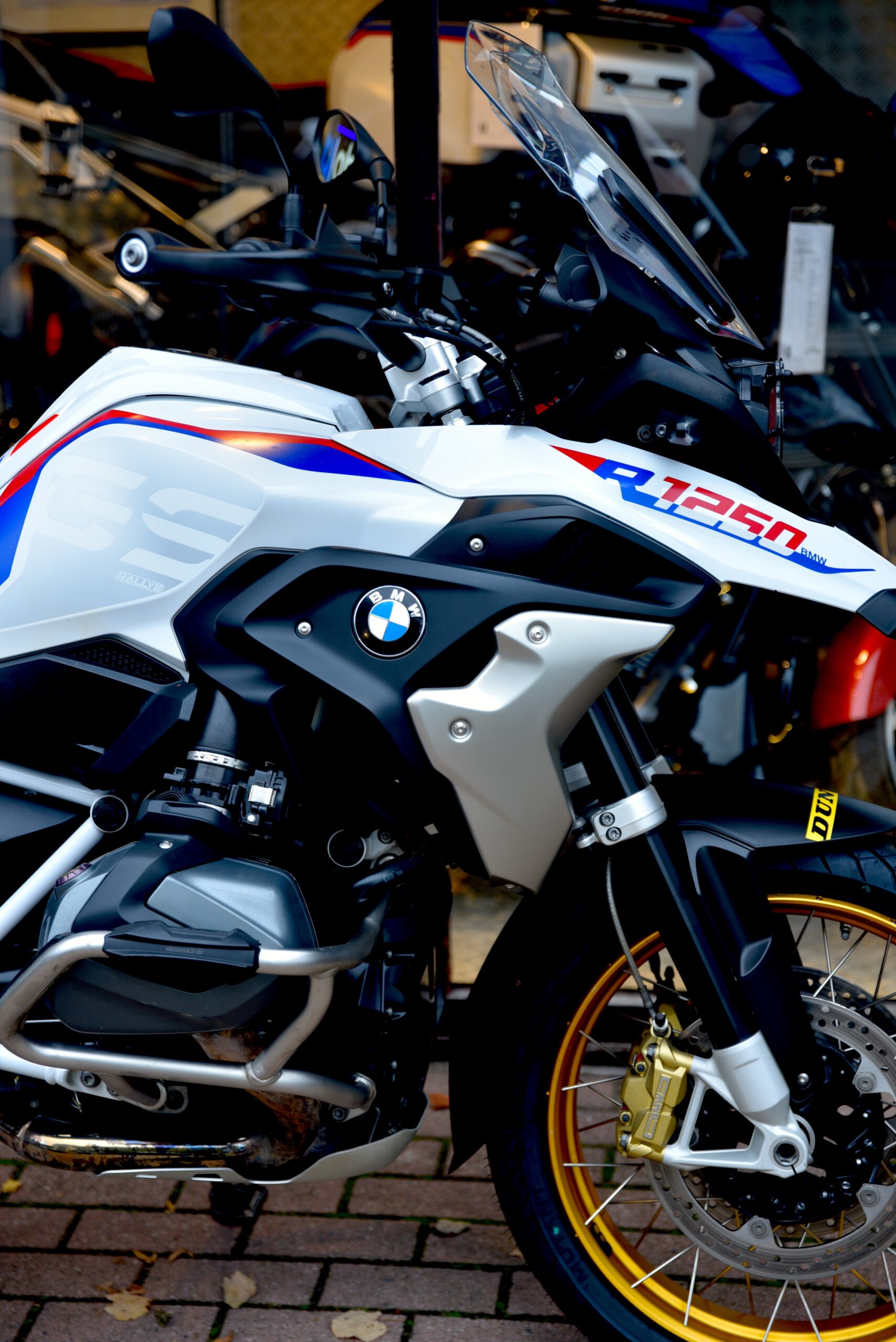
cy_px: 671
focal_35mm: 66
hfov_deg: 20.6
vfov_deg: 30.5
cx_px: 448
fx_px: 2461
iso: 200
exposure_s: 1/40
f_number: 2.8
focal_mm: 66
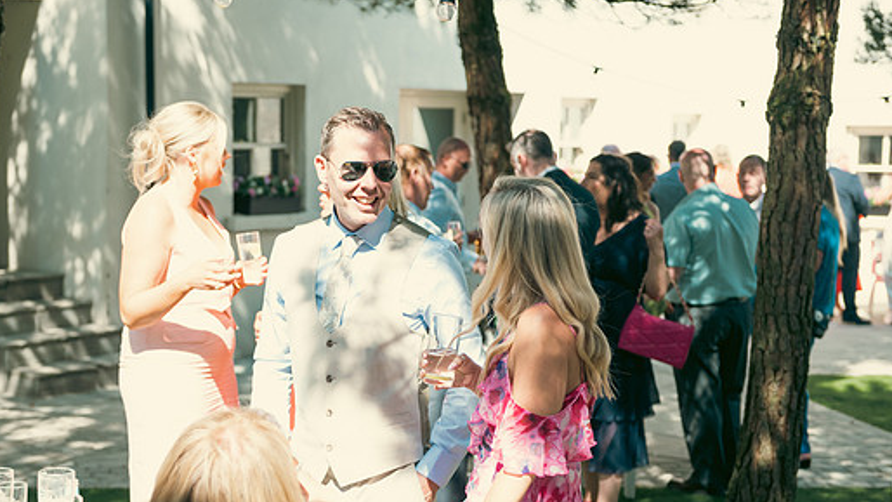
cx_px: 399
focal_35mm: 71
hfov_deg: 29.7
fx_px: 1679
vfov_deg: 17.0
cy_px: 327
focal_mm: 60
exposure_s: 1/400
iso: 100
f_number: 3.5
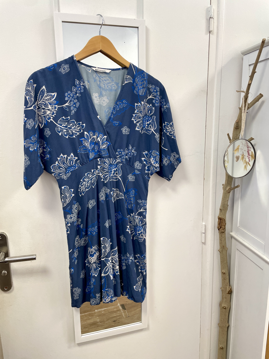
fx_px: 269
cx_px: 134
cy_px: 180
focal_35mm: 26
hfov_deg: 53.1
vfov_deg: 67.3
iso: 125
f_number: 1.6
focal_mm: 4.2
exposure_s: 1/100
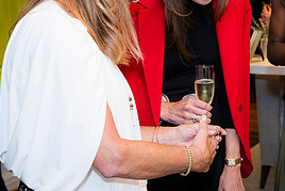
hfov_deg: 21.4
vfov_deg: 15.0
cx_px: 298
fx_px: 721
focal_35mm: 91
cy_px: 39
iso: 800
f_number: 4.5
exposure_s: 1/100
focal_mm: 42
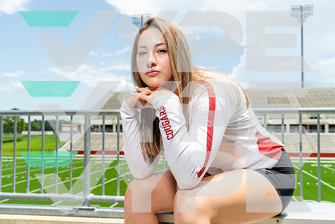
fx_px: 372
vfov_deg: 33.4
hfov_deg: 48.4
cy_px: 112
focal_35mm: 40
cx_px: 168
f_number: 8
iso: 100
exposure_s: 1/125
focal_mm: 40
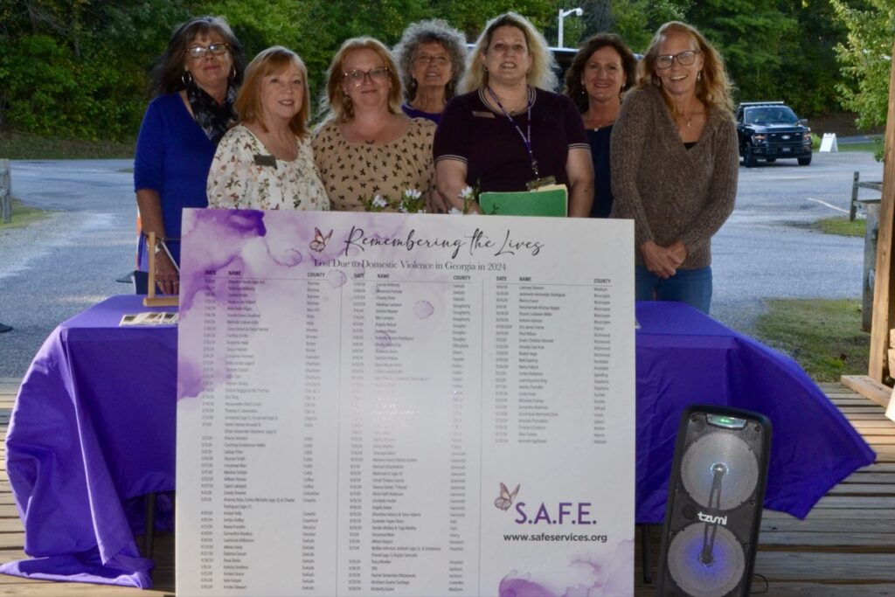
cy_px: 298
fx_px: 1082
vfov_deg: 30.9
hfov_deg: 45.0
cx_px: 448
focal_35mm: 44
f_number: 22
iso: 1250
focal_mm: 29
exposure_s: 1/60
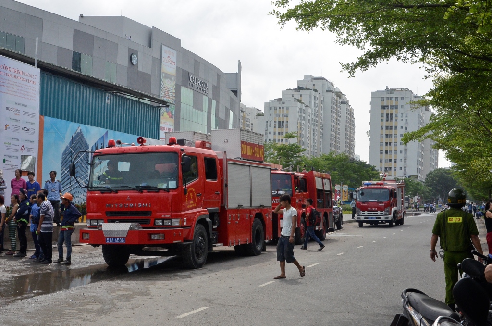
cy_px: 163
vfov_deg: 23.7
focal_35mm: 57
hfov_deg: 35.1
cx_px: 246
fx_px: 777
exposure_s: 1/1000
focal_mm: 38
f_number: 16
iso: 1600
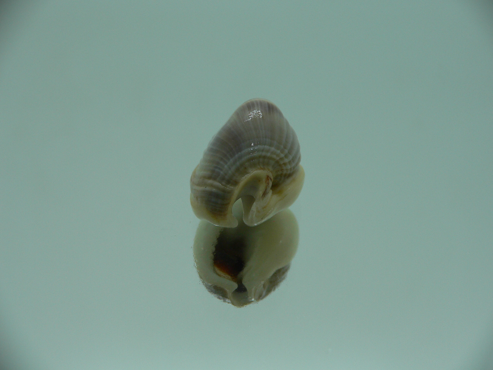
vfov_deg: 40.7
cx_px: 246
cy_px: 185
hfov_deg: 52.6
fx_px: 498
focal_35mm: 35
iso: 80
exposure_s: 1/80
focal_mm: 4.6
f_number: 2.8
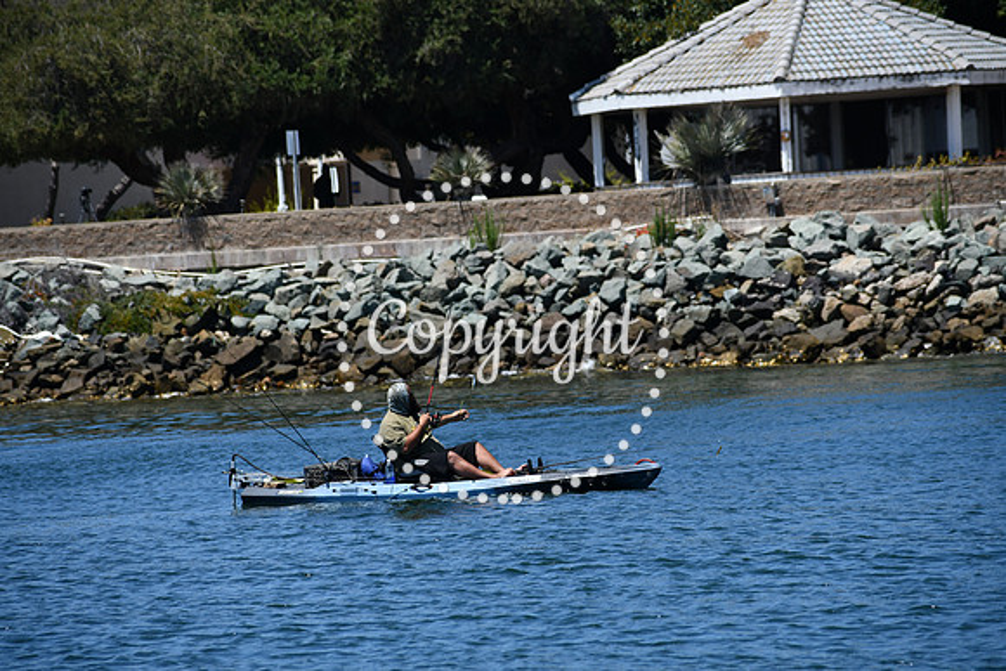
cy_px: 336
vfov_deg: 5.1
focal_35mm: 270
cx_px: 503
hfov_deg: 7.6
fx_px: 7546
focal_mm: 180
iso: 200
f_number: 6.3
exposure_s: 1/1250
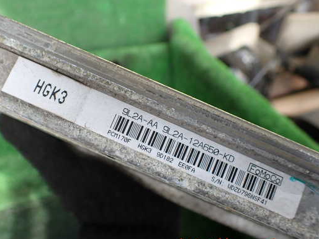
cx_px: 134
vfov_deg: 40.7
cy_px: 113
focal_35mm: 35
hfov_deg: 52.4
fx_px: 323
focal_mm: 5.4
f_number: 2.3
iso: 125
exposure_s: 1/125
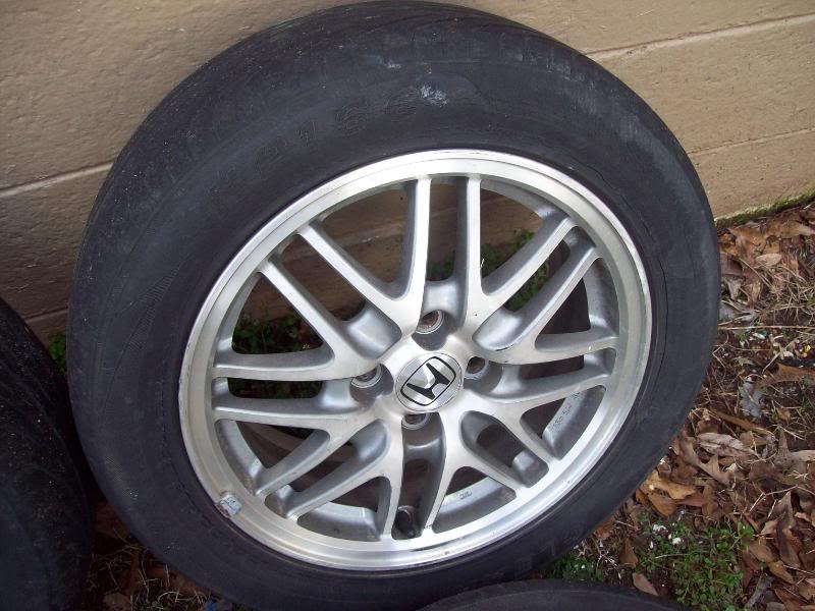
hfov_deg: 51.4
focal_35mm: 36
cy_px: 306
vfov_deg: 39.7
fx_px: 848
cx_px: 408
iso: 80
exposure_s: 1/64
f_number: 2.7
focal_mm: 6
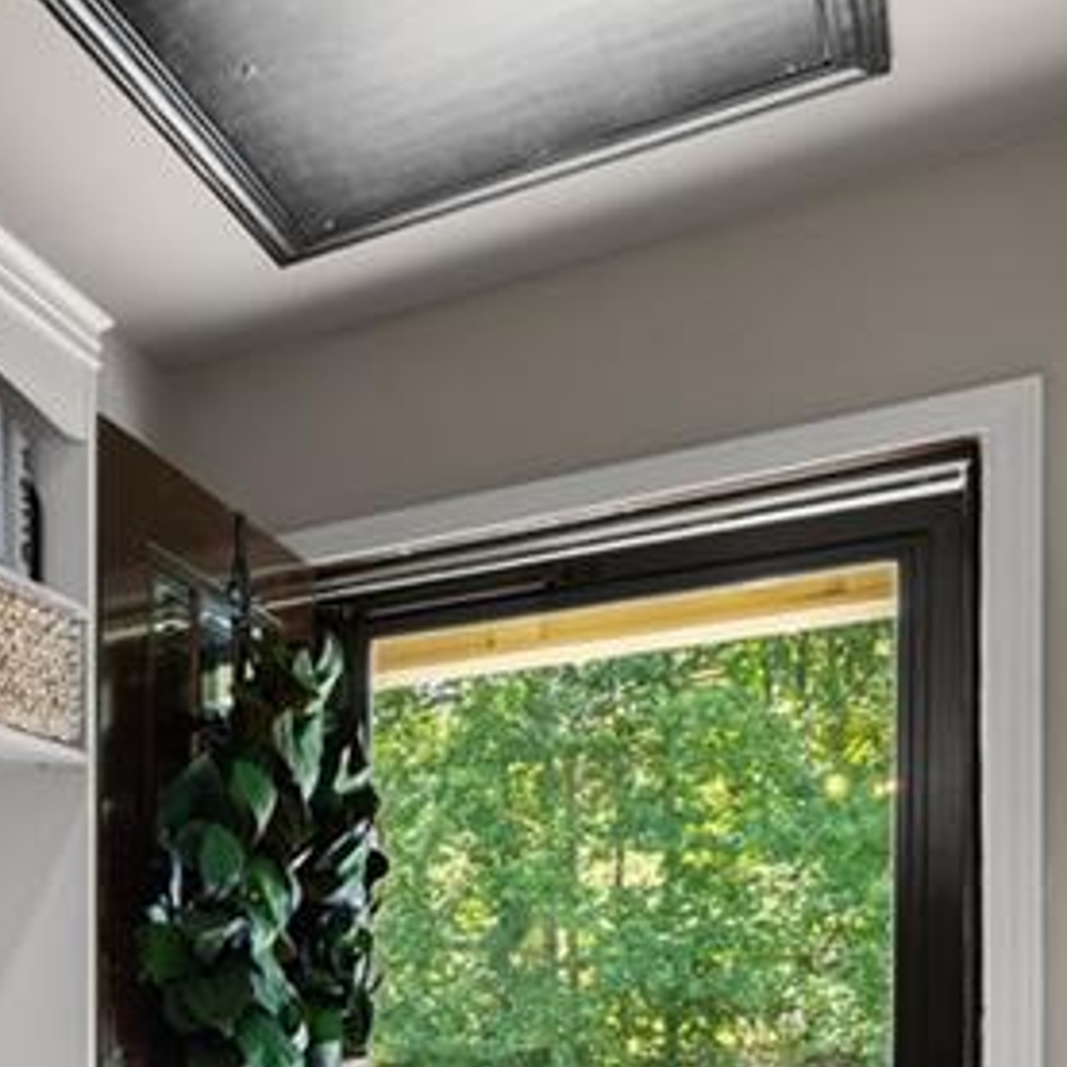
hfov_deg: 27.7
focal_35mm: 44
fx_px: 1534
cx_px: -489
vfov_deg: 35.2
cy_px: 1030
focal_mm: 14
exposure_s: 1/15
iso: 800
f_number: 7.1
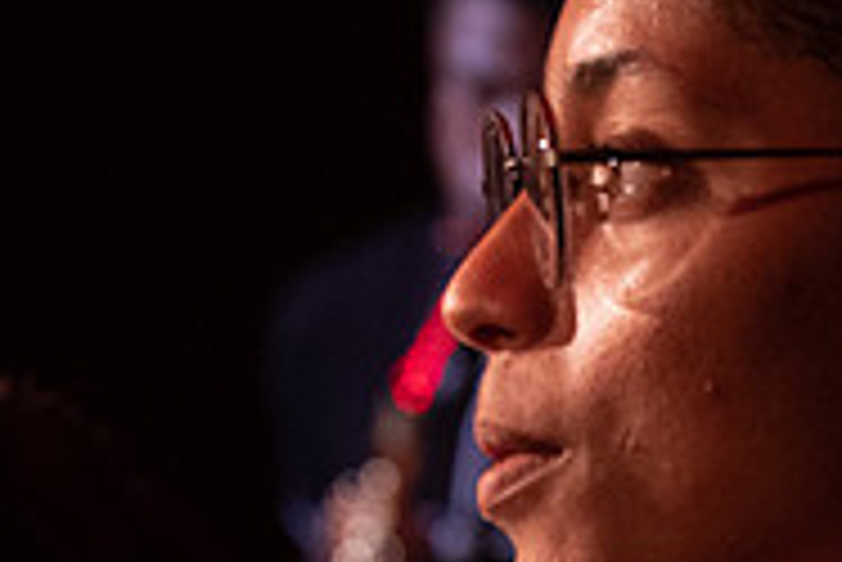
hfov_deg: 6.3
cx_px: 621
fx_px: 7607
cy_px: 398
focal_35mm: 325
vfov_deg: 4.2
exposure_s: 1/200
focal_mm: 70
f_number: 4
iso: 3200
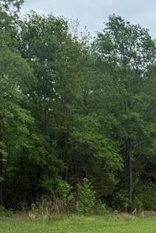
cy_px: 183
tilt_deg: +0.3
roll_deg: +0.7
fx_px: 396
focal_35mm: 61
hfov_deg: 21.1
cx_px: 178
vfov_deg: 32.1
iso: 80
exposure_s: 1/2232
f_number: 1.78
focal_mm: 6.76
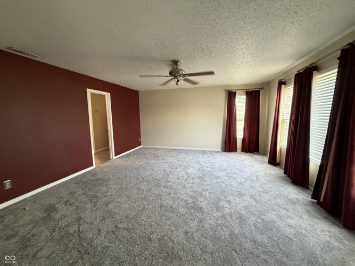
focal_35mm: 14
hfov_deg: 102.1
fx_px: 144
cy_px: 133
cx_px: 178
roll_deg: +0.2
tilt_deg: -6.1
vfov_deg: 85.7
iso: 320
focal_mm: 2.22
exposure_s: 1/60
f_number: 2.2
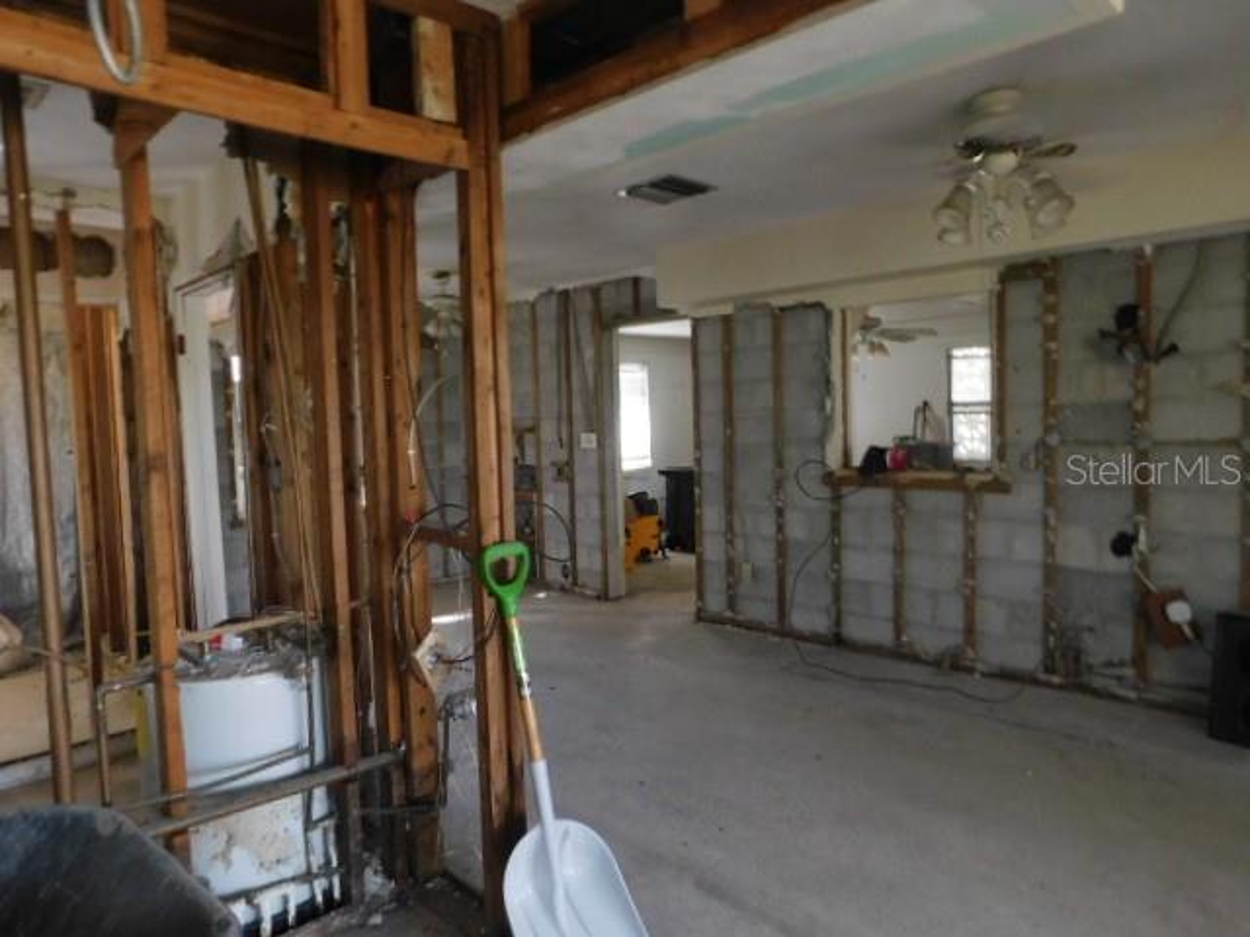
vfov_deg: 58.9
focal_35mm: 23
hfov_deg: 73.9
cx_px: 625
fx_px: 831
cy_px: 468
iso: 280
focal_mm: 4
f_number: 3
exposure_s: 1/30
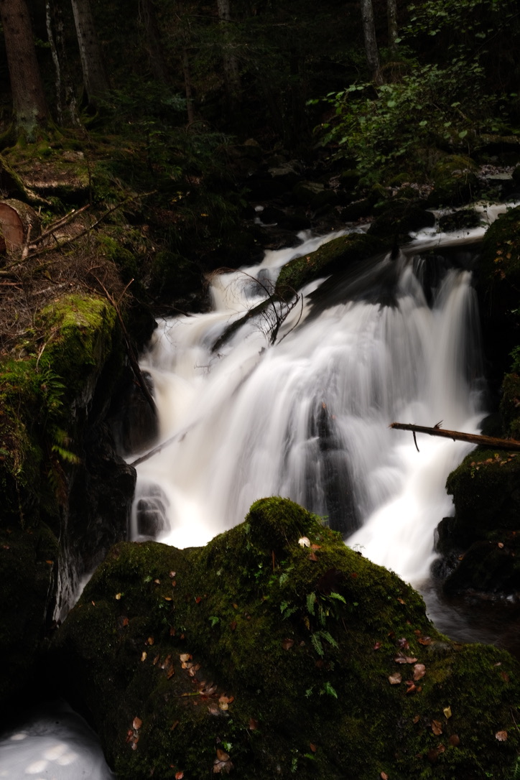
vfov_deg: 47.4
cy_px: 390
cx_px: 260
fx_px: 888
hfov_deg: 32.6
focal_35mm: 41
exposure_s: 1
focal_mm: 27
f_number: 10
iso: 125
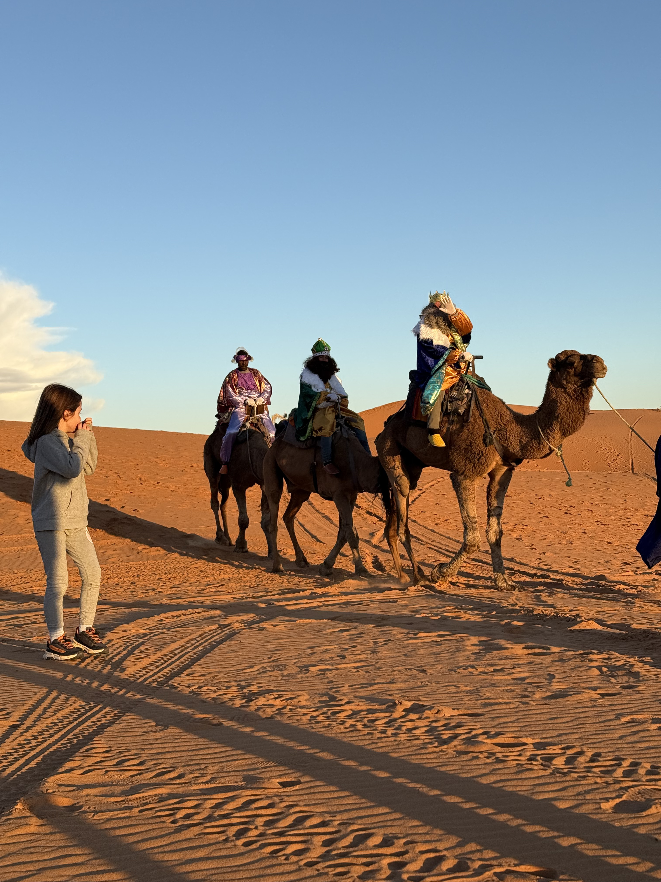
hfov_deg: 30.3
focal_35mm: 48
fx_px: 1222
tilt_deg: +2.0
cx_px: 330
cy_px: 441
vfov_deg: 39.7
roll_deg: +4.0
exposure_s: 1/2088
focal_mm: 6.76
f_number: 1.78
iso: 80
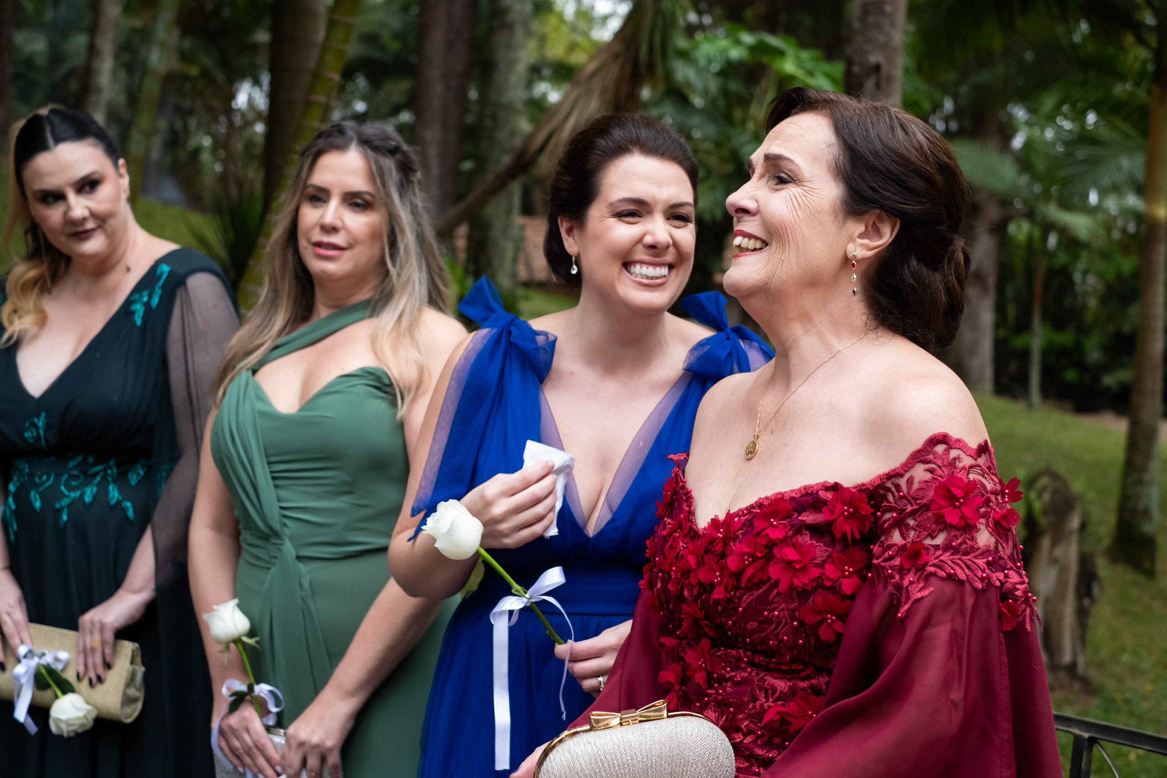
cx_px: 584
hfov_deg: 37.5
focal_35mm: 53
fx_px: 1718
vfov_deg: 25.5
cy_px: 389
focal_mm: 35
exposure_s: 1/125
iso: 800
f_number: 3.6
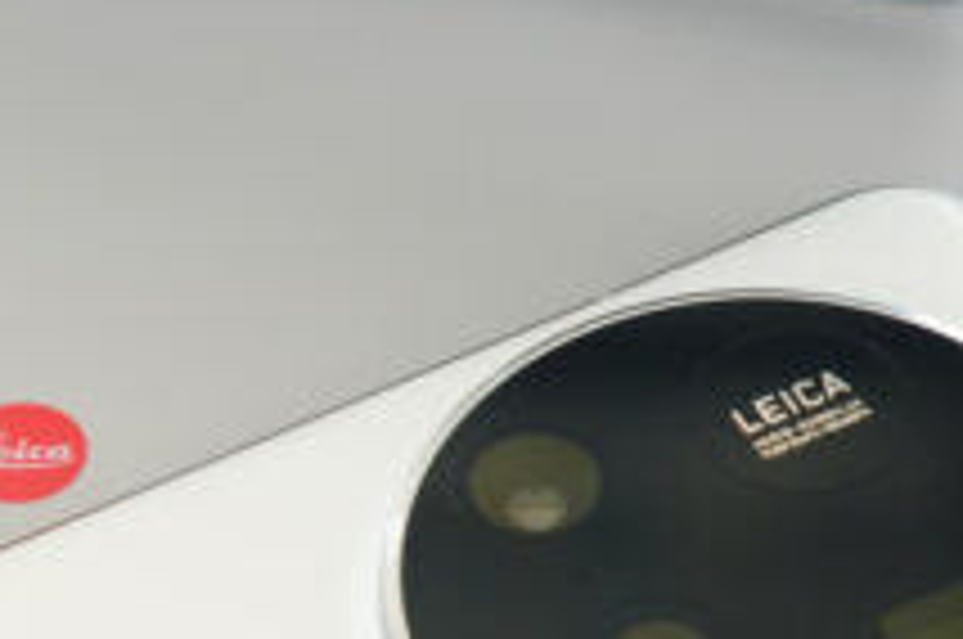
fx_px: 6143
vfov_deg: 6.0
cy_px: 171
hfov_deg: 8.8
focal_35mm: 230
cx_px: -477
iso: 800
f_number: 5
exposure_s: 1/125
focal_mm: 64
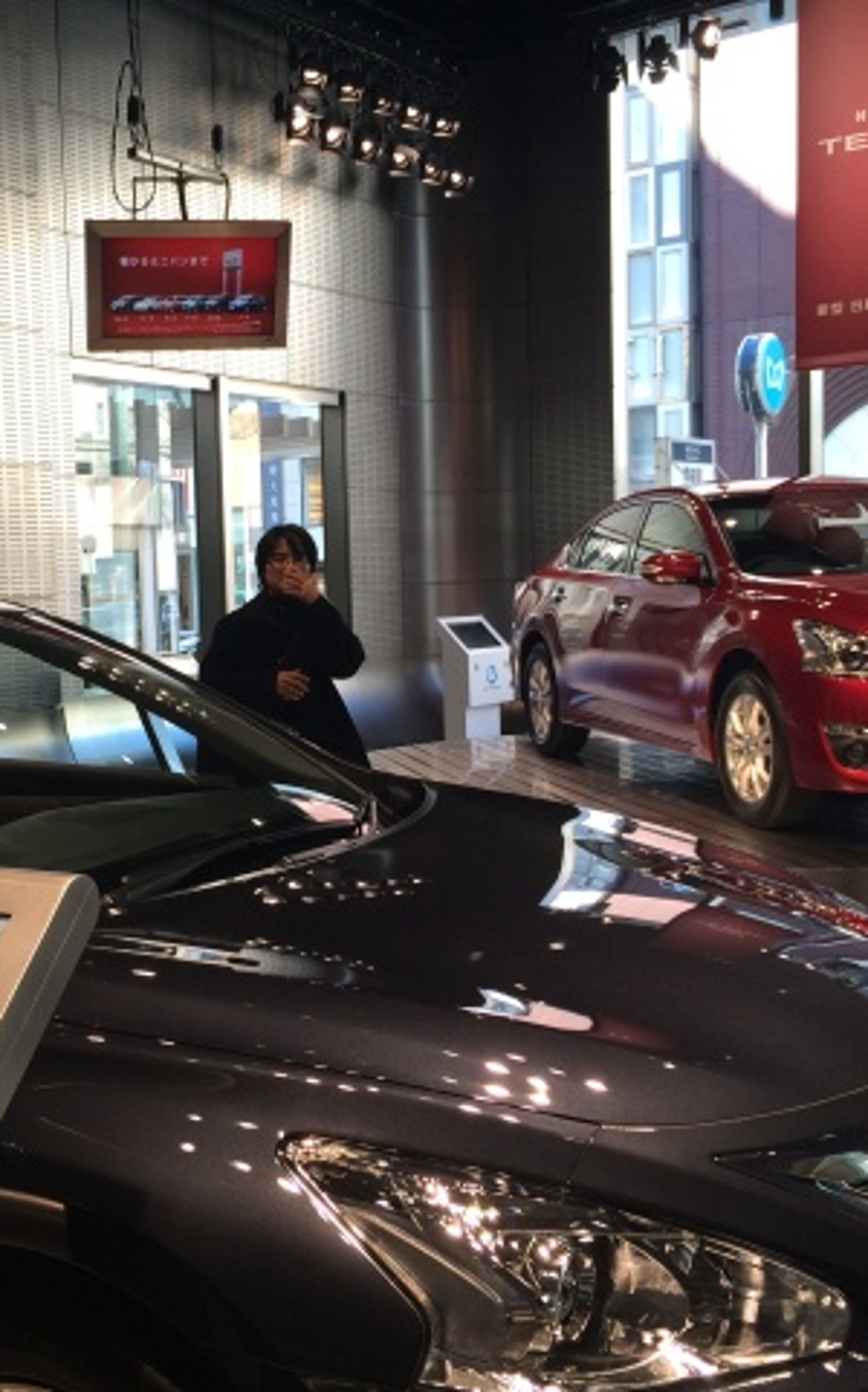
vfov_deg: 46.2
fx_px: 1630
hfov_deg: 29.6
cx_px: 286
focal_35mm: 43
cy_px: 693
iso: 64
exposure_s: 1/120
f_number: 2.2
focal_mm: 4.12
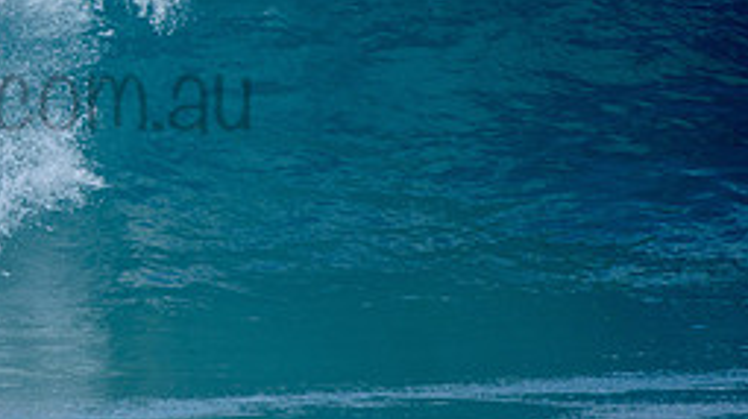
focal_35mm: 1192
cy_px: 63
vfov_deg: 1.0
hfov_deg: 1.8
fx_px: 23625
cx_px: -59
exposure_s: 1/2000
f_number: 5.6
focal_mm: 500
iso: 200
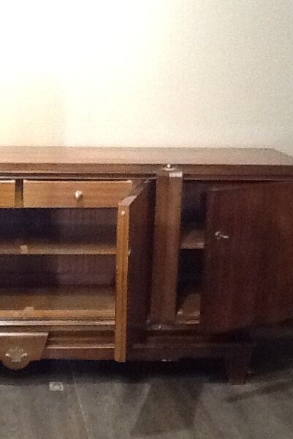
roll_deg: -0.7
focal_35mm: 73
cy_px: 255
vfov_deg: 27.7
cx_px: 47
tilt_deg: -13.8
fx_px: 892
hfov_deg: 18.4
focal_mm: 2.03
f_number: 2.4
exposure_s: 1/20
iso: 320
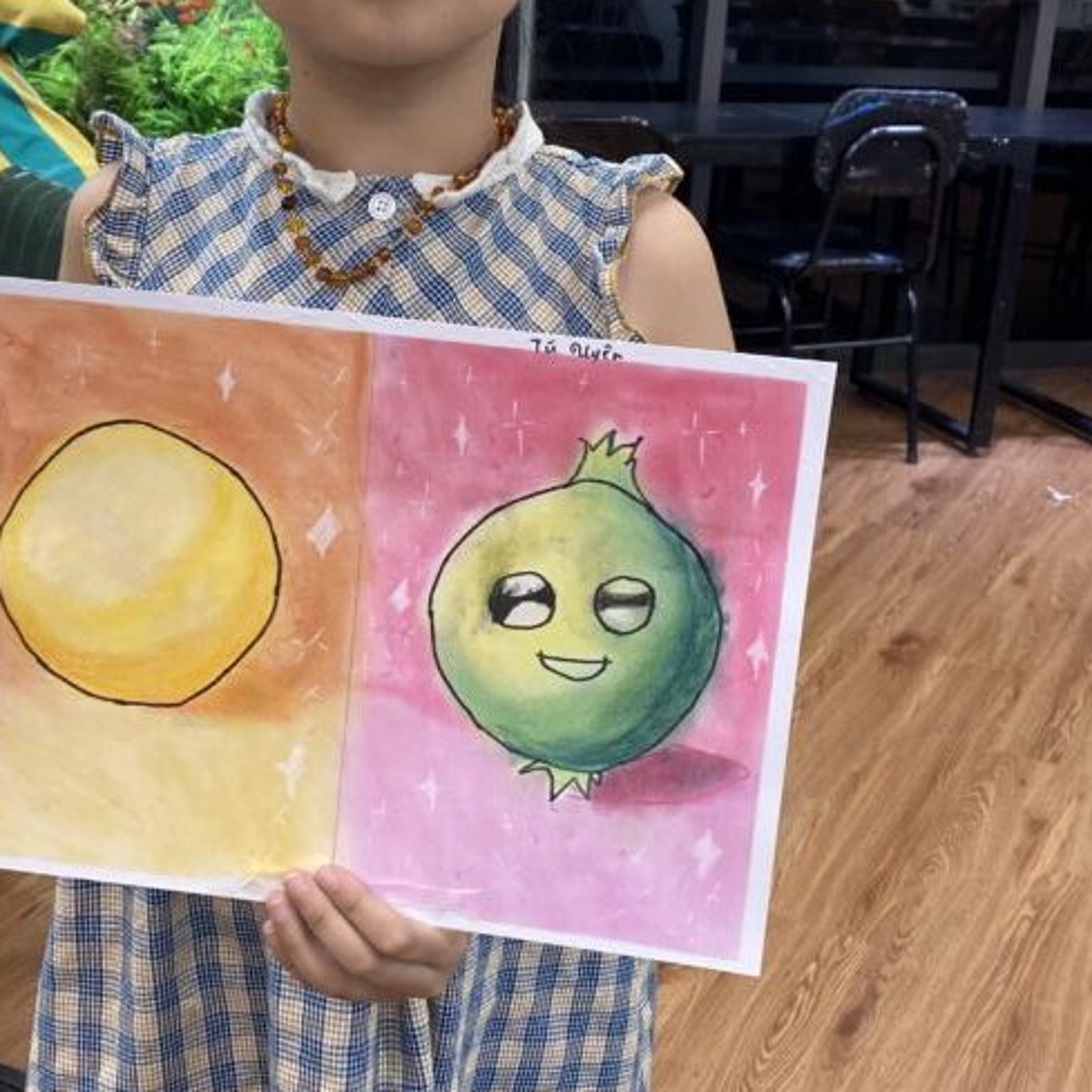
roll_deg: -3.6
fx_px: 1677
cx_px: 509
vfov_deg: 36.0
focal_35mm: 47
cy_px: 500
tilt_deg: -18.3
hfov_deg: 36.0
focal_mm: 4.25
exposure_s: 1/100
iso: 125
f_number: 1.8
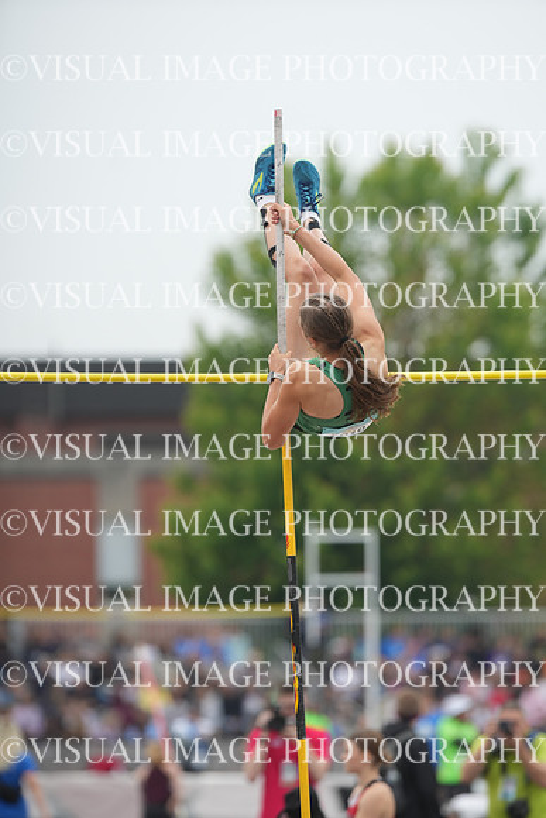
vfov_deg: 6.9
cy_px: 409
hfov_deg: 4.6
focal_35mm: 300
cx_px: 273
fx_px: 6820
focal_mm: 300
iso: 800
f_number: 4
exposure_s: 1/2000
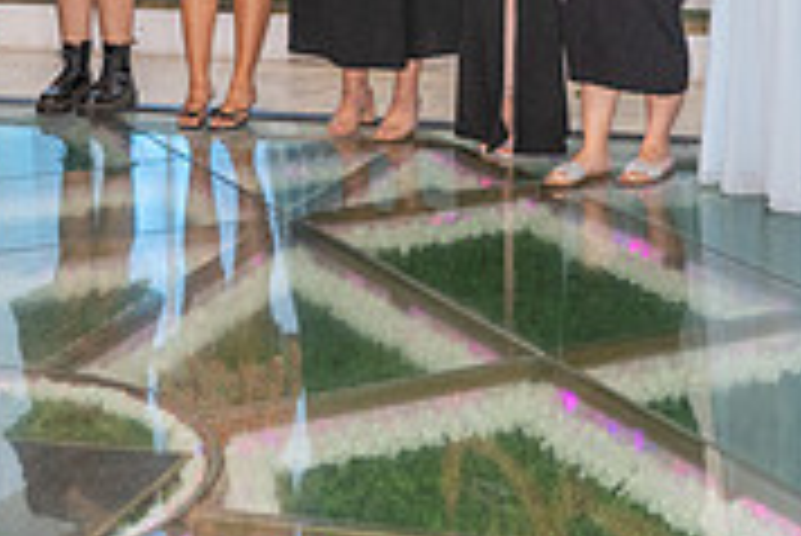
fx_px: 2160
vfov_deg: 13.5
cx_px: 558
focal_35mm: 97
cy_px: -198
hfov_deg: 20.9
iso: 1000
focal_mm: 28
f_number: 3.2
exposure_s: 1/160
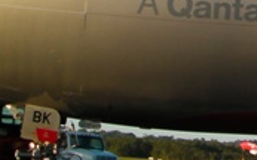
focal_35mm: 152
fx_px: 1064
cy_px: -113
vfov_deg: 8.3
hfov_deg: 13.4
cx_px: 311
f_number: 3.5
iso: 50
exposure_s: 1/270
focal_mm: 6.3
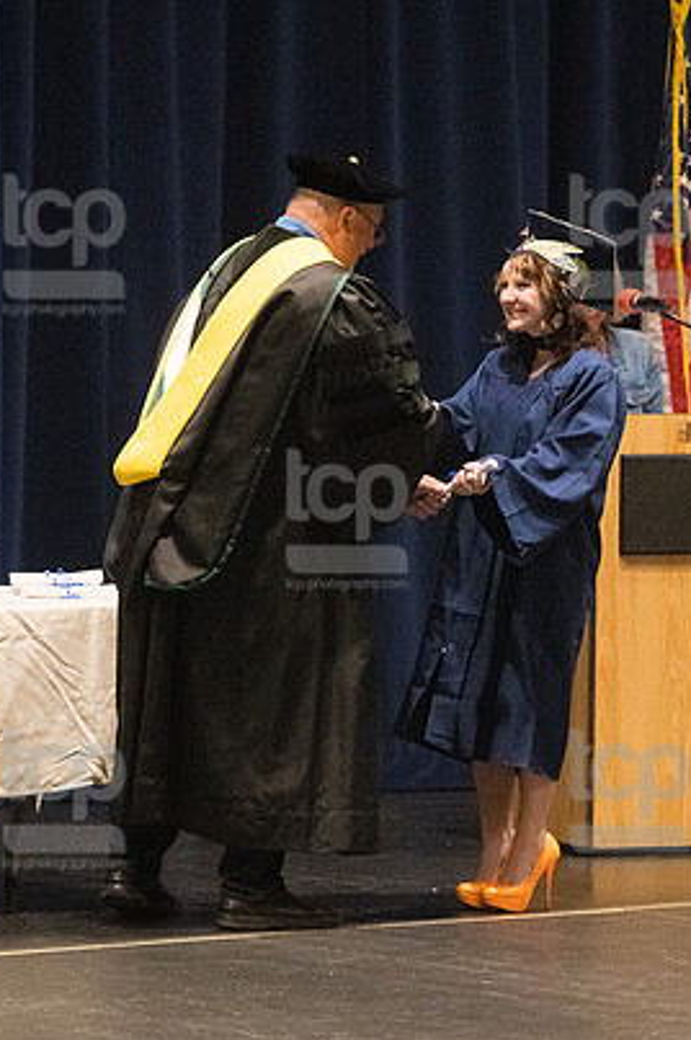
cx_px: 347
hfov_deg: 5.3
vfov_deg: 8.0
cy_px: 519
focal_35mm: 259
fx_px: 7469
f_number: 4.5
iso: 8000
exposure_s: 1/250
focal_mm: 155
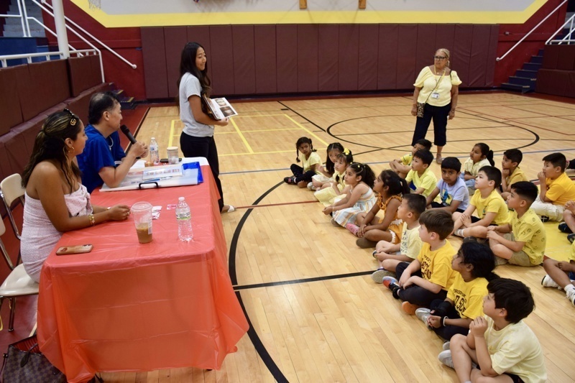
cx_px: 288
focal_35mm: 30
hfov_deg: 61.9
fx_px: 479
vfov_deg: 43.6
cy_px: 192
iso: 720
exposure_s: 1/60
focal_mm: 20
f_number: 4
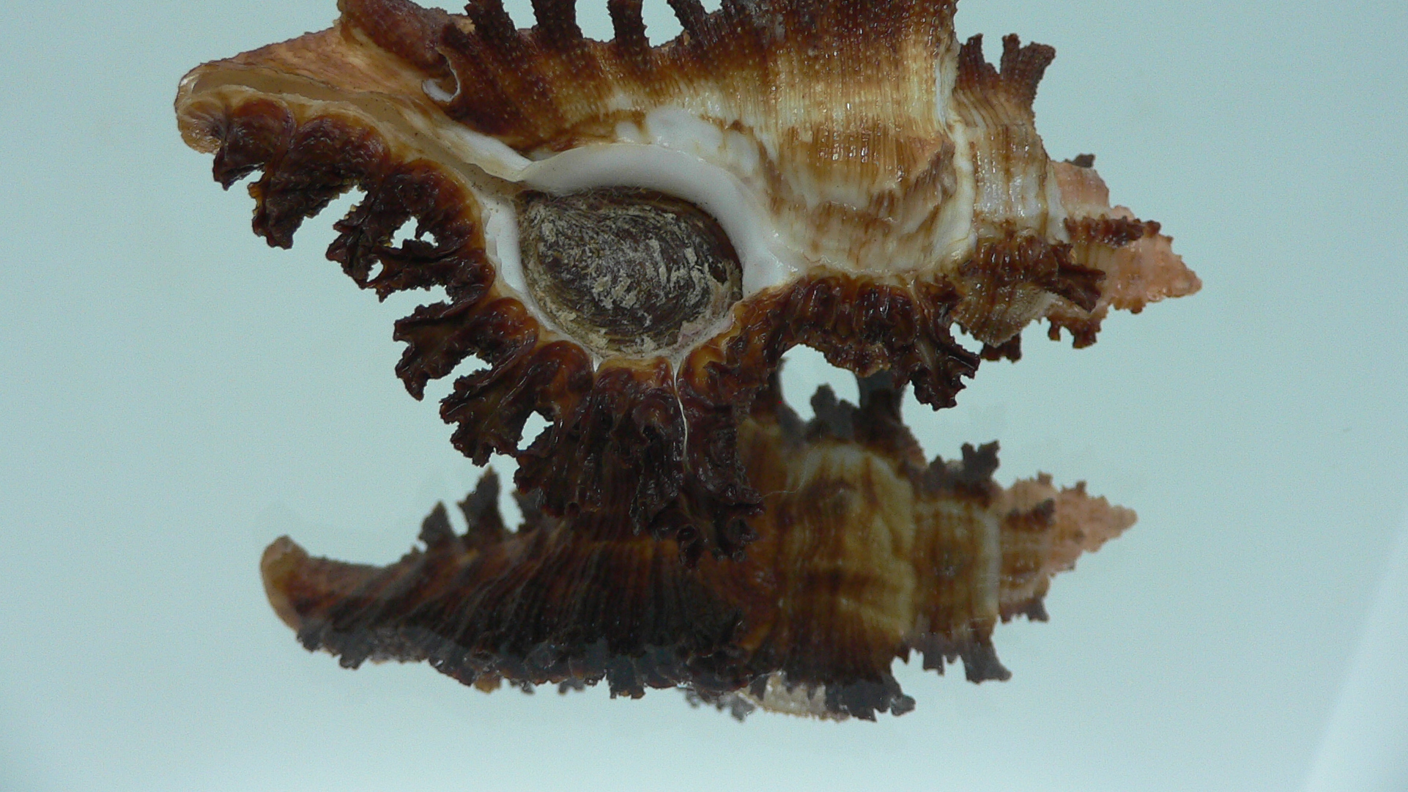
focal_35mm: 40
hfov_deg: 50.5
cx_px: 697
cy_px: 293
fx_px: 1493
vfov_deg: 29.6
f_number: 2.8
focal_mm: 4.6
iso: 100
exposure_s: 1/60
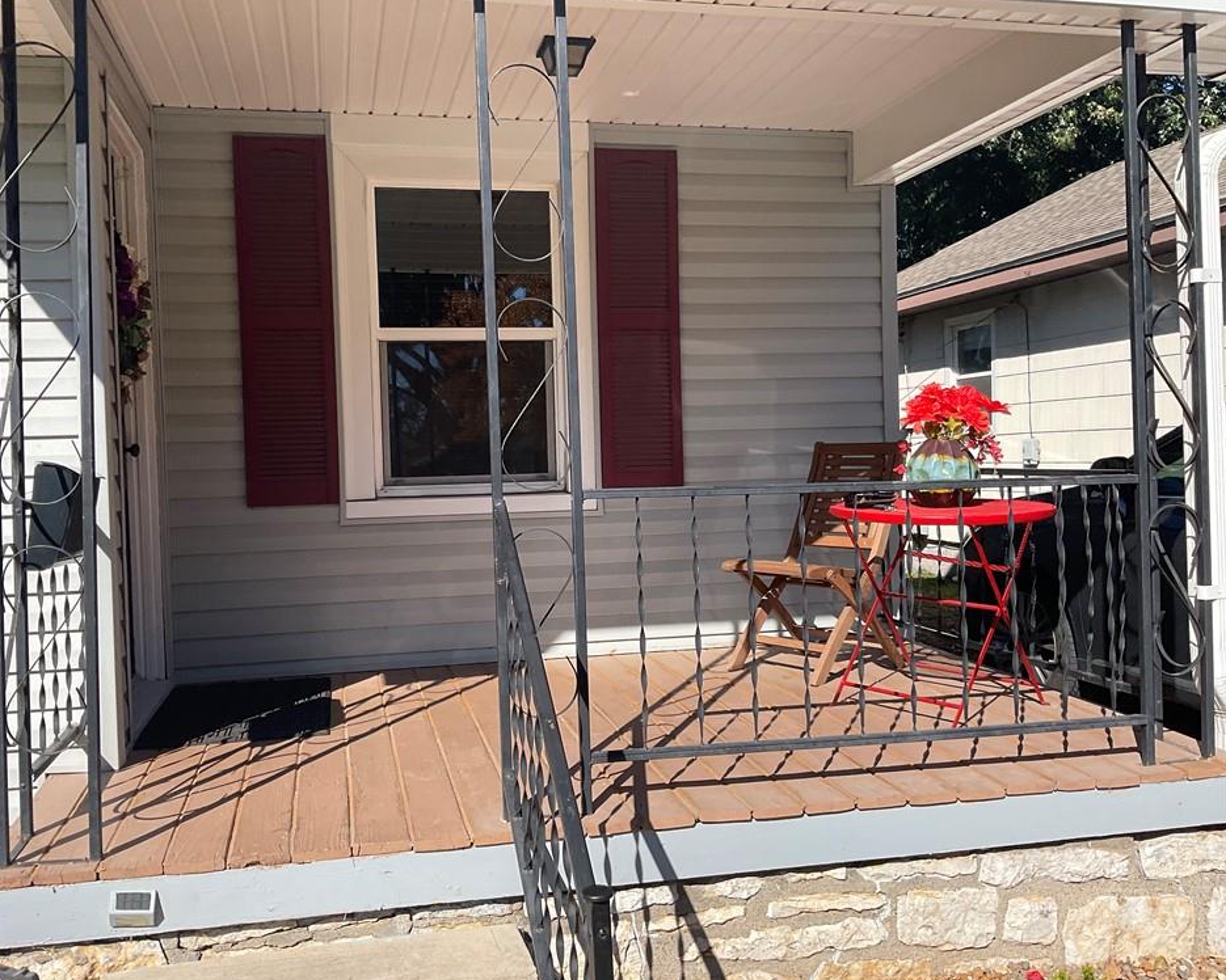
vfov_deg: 47.1
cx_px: 557
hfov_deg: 57.1
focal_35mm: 31
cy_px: 494
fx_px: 1125
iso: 16
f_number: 1.8
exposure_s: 1/1730
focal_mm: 3
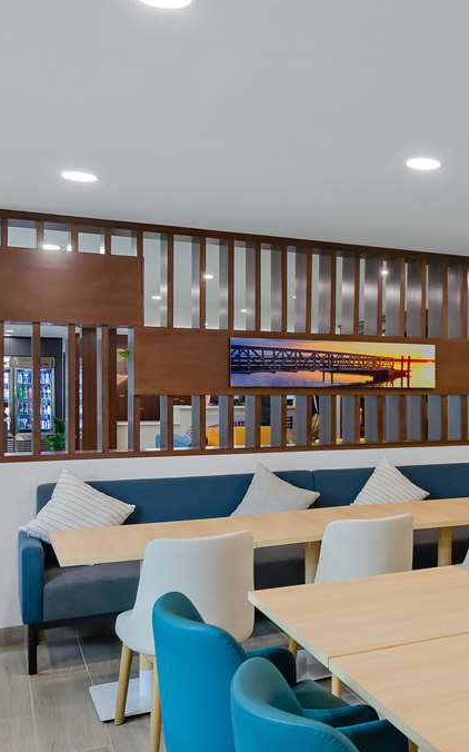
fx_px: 757
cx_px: 492
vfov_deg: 52.8
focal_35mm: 37
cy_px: 375
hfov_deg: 31.3
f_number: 7.1
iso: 320
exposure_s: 1/4
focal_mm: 16
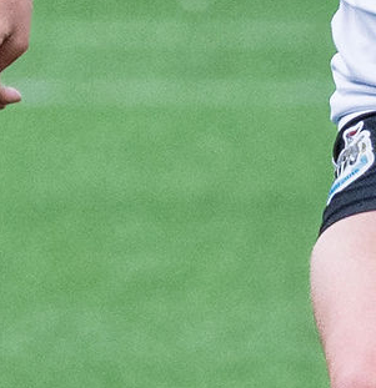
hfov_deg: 0.4
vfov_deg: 0.4
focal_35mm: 4209
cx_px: 1090
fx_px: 52591
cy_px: 247
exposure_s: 1/1250
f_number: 5.3
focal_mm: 280
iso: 1400
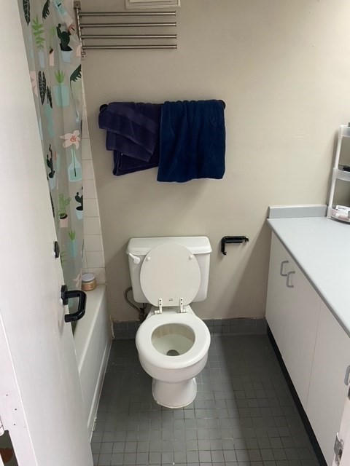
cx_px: 175
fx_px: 351
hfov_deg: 53.1
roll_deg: +1.8
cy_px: 233
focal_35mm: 26
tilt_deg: -22.0
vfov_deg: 67.3
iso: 200
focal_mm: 4.25
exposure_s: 1/60
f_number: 1.8
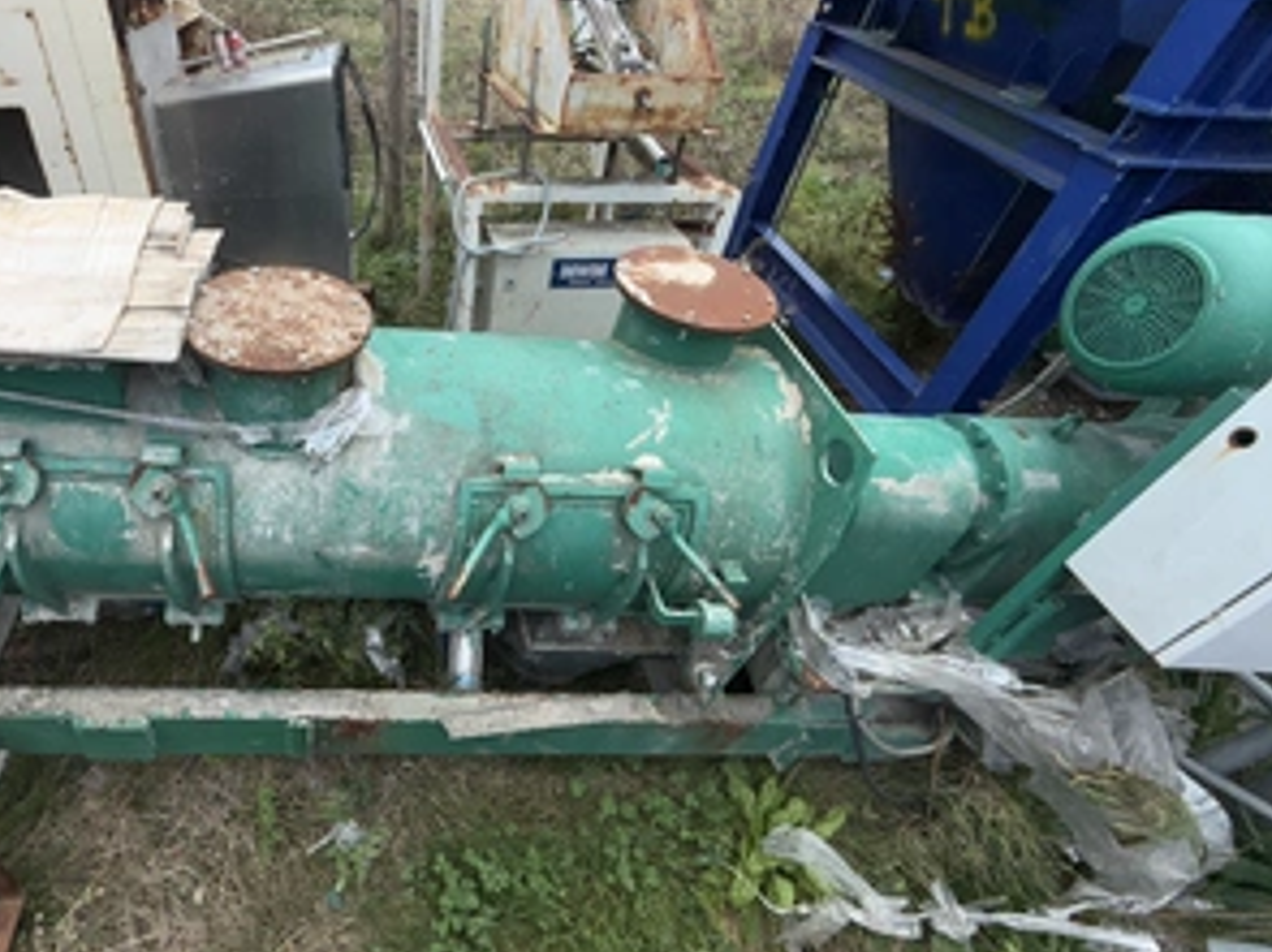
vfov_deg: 68.6
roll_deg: -0.9
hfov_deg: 81.6
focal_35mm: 19
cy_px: 452
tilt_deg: -41.4
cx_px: 414
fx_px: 698
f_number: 2.2
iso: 16
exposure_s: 1/138
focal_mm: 2.22
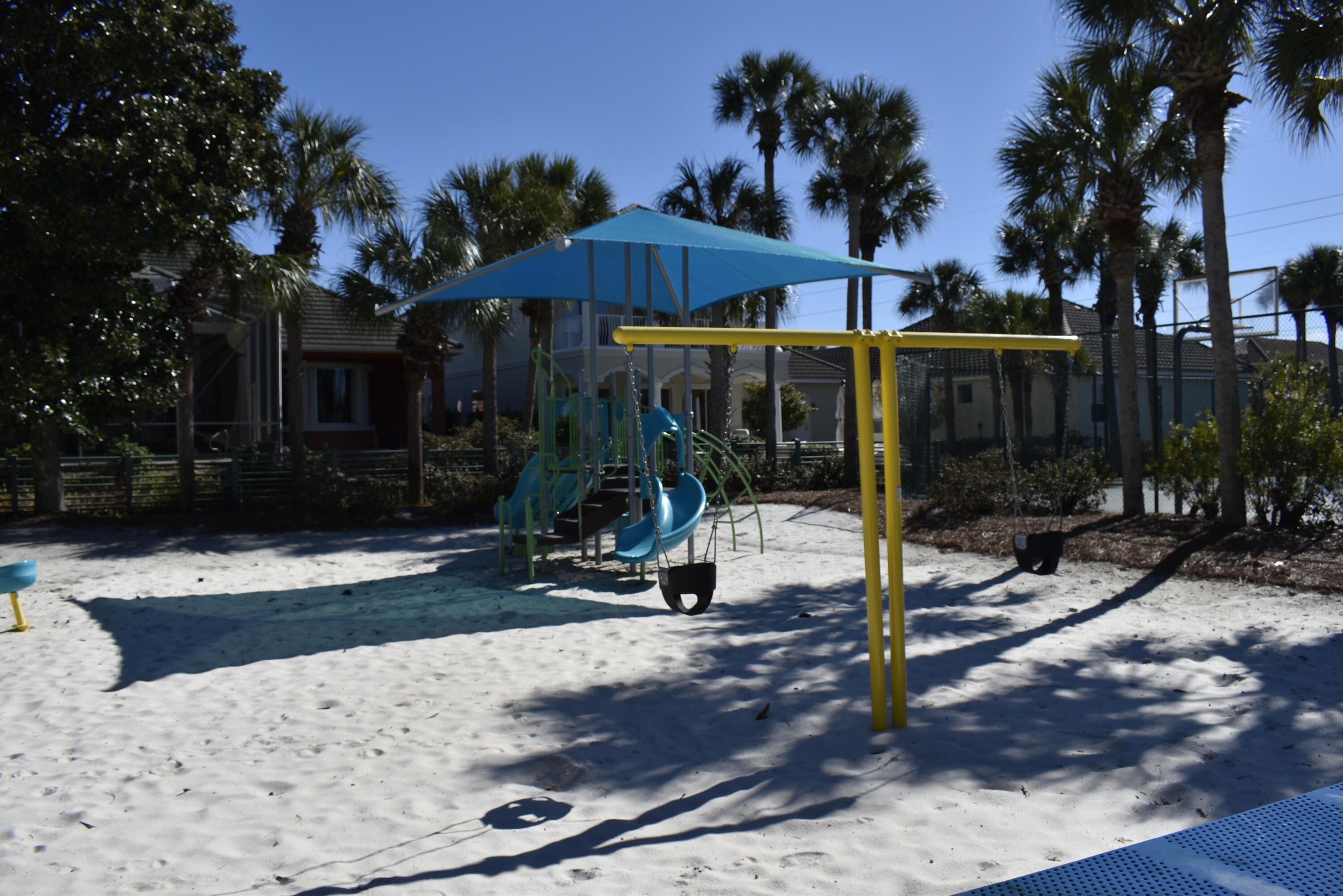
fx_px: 1007
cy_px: 448
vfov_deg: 47.9
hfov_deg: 67.4
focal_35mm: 27
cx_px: 672
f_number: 6.3
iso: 100
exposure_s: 1/800
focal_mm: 18
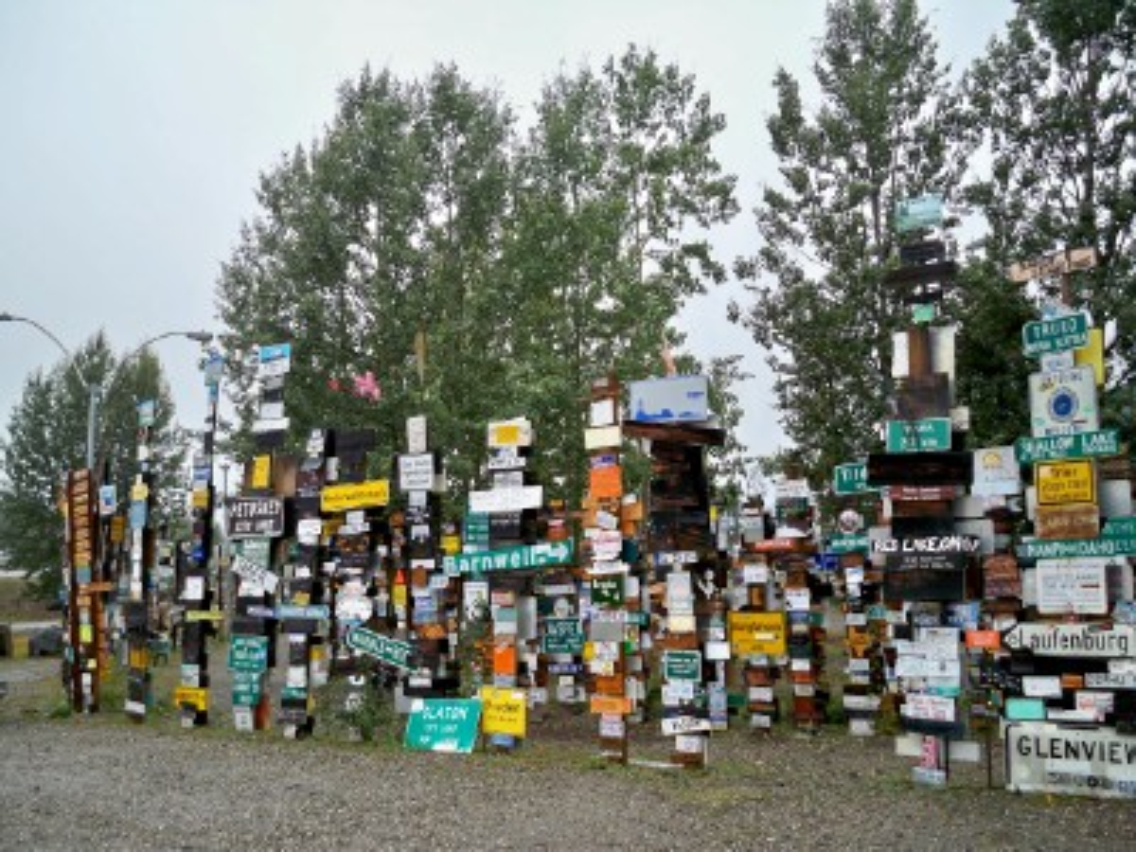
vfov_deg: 40.7
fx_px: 1149
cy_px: 426
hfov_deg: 52.6
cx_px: 568
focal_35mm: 35
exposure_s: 1/250
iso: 80
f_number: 3.1
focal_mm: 6.3
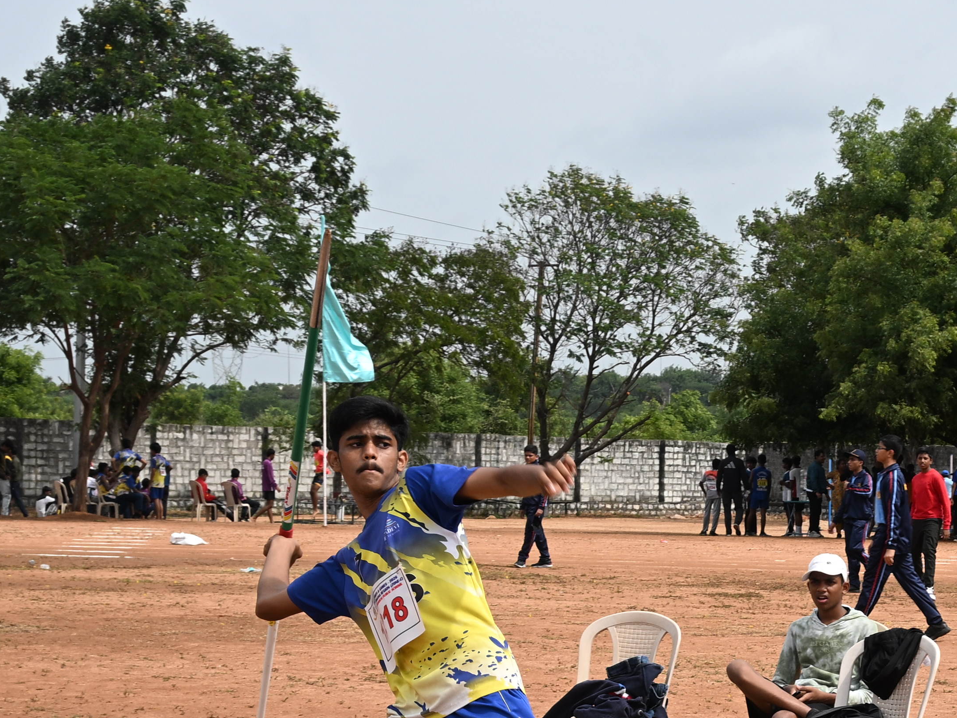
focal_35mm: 113
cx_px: 887
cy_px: 703
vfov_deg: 13.0
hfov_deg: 17.2
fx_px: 3120
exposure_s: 1/320
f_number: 9
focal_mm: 30.5
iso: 100
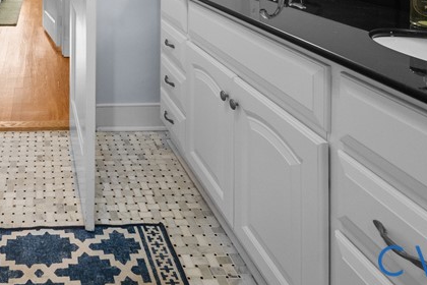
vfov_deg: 32.6
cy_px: -78
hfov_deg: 53.2
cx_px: 47
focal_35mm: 31
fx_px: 368
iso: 2000
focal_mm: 12
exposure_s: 1/20
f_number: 6.3
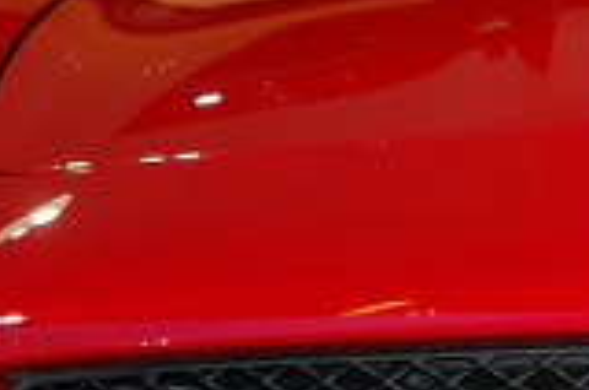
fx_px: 2825
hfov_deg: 11.7
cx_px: 641
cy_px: 156
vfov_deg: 7.9
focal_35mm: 173
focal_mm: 18
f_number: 3.5
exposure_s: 1/60
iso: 400
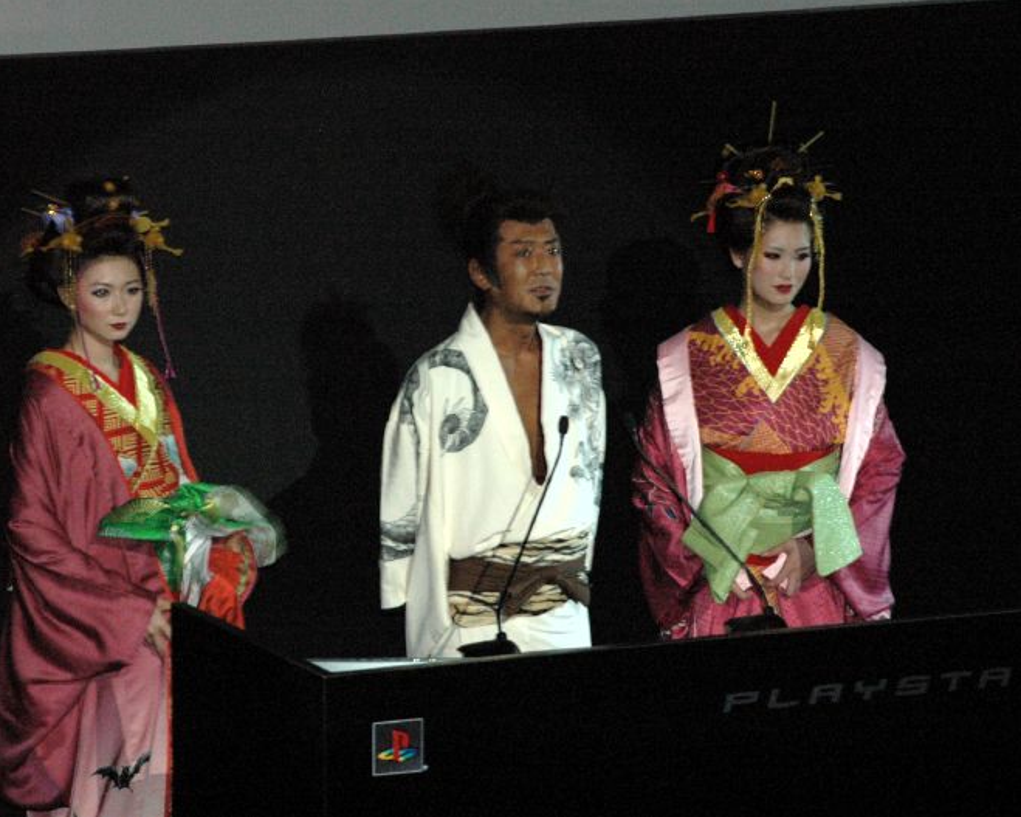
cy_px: 408
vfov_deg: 7.0
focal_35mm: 222
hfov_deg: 8.7
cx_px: 468
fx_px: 6707
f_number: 6
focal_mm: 130
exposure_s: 1/60
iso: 1600
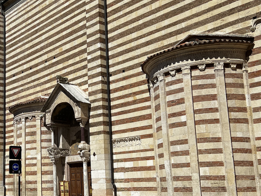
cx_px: 37
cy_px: 118
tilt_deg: +11.2
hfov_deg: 35.7
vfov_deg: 28.5
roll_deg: +0.0
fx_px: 385
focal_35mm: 51
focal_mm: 5.7
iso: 50
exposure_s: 1/8000
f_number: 1.5
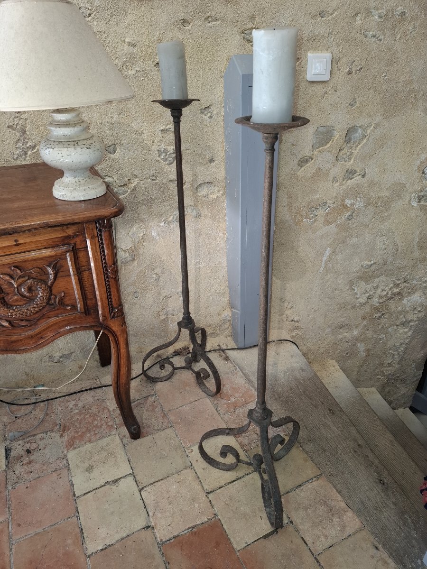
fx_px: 378
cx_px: 214
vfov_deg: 73.9
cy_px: 284
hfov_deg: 58.9
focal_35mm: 23
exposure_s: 1/100
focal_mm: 5.54
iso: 50
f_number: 1.8
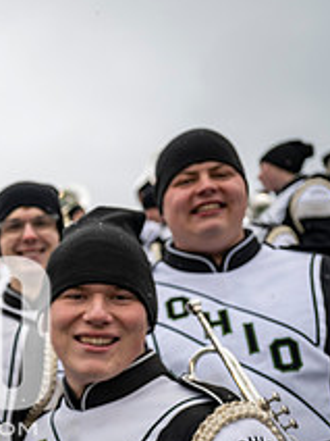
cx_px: -106
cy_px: 355
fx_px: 801
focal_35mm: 63
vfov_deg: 30.0
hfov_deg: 21.0
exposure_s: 1/500
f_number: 2.8
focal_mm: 24
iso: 160
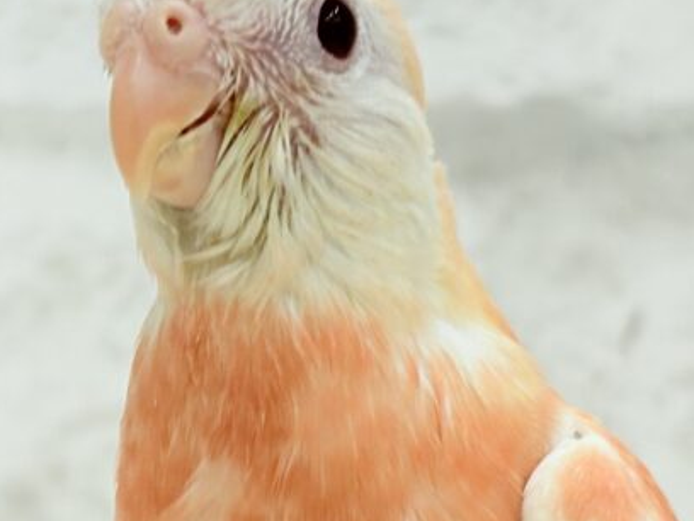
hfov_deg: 12.9
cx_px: 306
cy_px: 485
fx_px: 3067
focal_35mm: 153
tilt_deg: -1.1
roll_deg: +0.0
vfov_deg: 9.6
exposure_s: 1/50
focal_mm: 5.96
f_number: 1.6
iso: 32
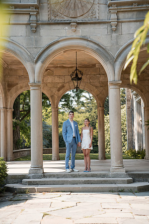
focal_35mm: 58
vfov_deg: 34.5
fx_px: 360
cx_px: 74
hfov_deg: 23.4
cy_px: 112
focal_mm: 58
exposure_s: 1/250
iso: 100
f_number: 4
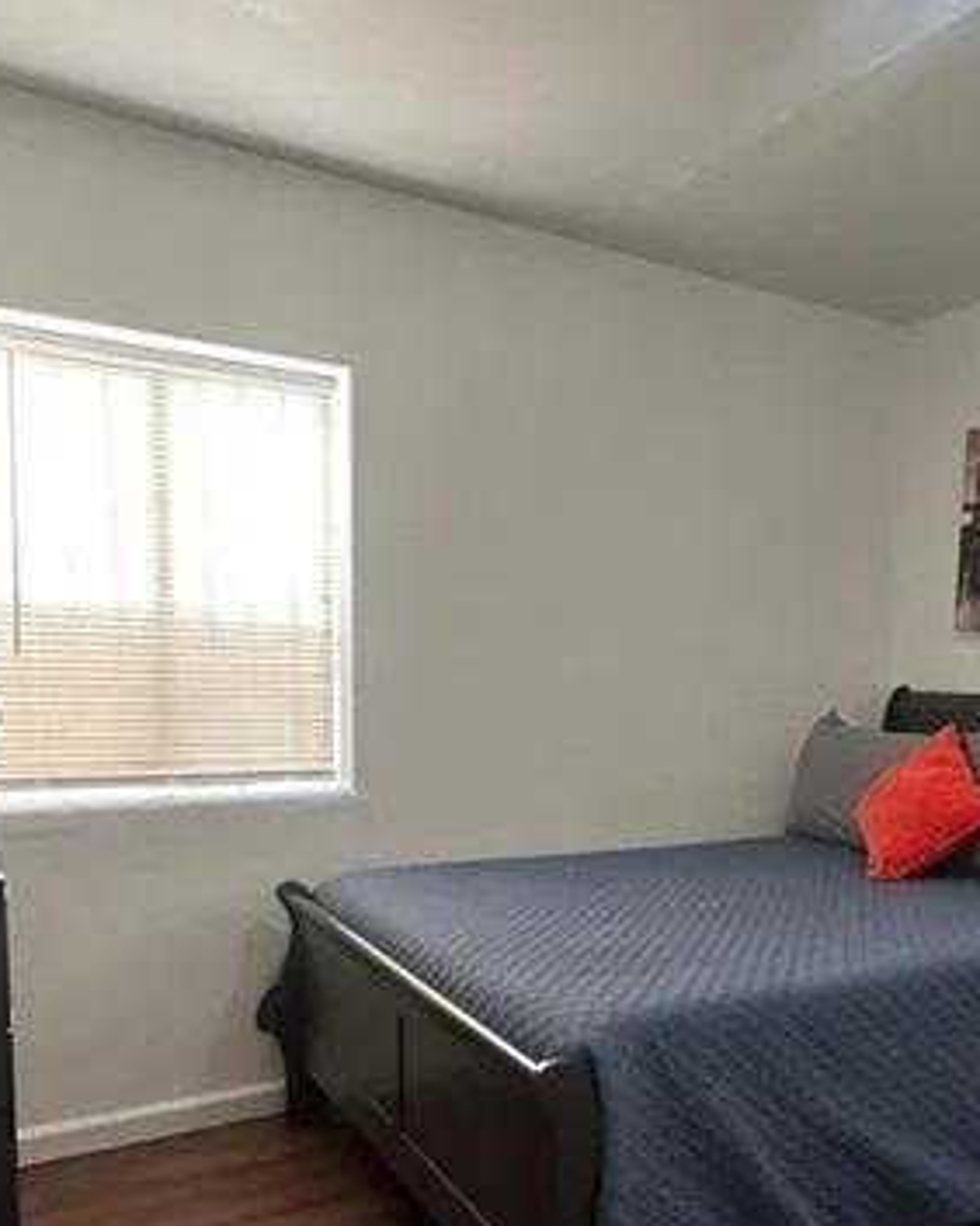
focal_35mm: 31
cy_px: 754
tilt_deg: -4.8
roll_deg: -1.6
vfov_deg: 56.6
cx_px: 730
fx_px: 1125
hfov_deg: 45.5
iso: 250
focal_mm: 2.22
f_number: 2.2
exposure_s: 1/120
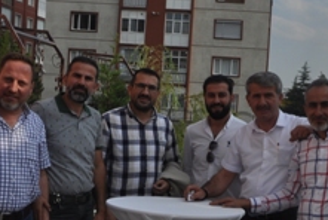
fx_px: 712
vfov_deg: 17.2
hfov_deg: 25.5
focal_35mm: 78
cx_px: 258
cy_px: 206
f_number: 10
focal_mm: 18
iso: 200
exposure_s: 1/400
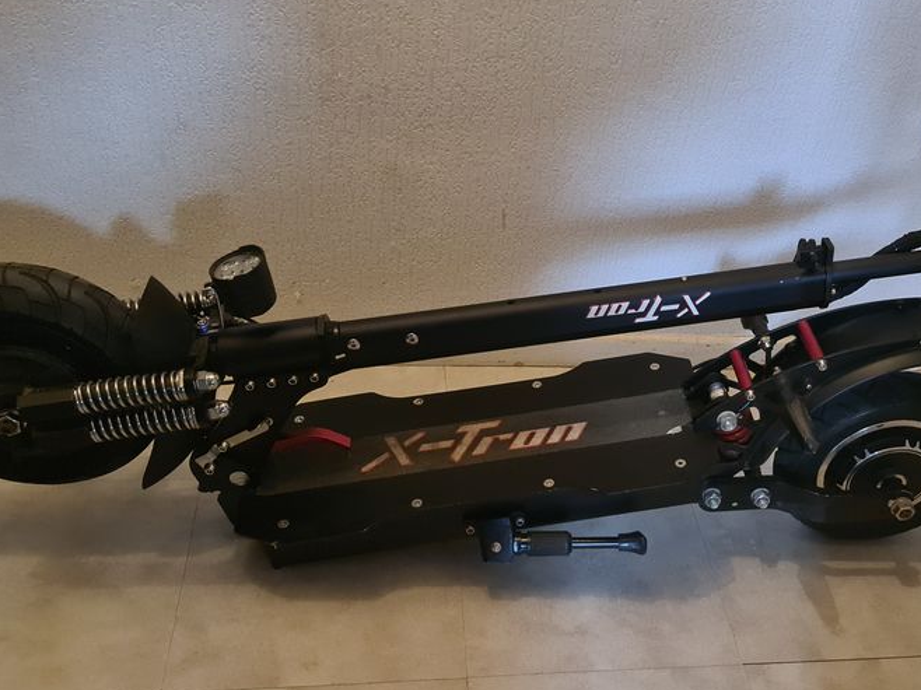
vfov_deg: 37.7
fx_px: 1011
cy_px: 372
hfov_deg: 48.6
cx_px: 560
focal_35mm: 38
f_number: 1.8
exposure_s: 1/50
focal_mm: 7
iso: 1600
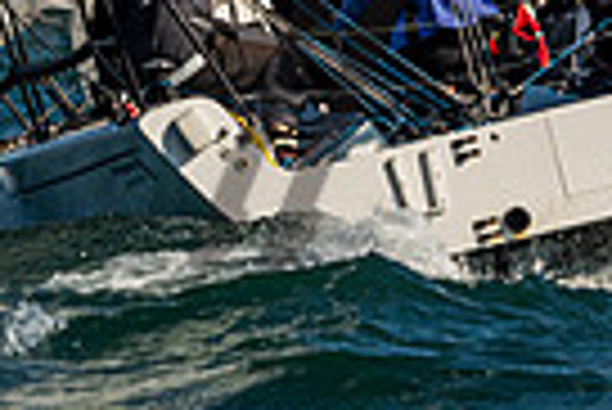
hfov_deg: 1.8
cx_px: 74
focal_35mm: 1134
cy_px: -295
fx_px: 19298
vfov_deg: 1.2
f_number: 9
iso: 400
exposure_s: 1/2000
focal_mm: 230
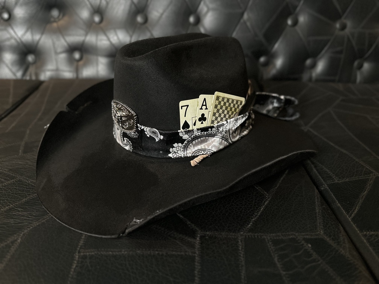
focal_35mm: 24
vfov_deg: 56.8
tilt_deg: -34.6
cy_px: 142
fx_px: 263
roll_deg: +0.2
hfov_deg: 71.6
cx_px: 190
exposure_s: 1/60
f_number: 1.78
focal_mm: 6.86
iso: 500
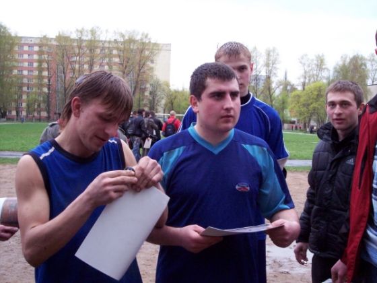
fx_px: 566
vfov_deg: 28.0
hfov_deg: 36.8
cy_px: 142
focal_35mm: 52
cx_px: 188
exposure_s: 1/90
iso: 400
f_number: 3.4
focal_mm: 10.7
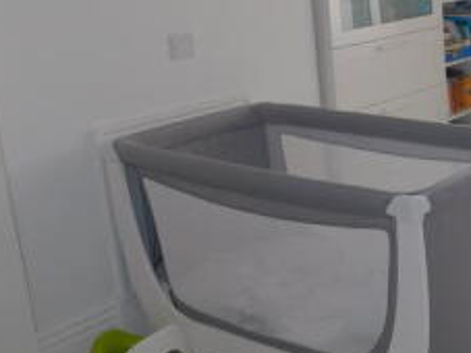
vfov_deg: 24.7
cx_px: 558
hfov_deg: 28.6
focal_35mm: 59
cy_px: 138
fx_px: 802
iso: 125
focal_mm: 4
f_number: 3
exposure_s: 1/100
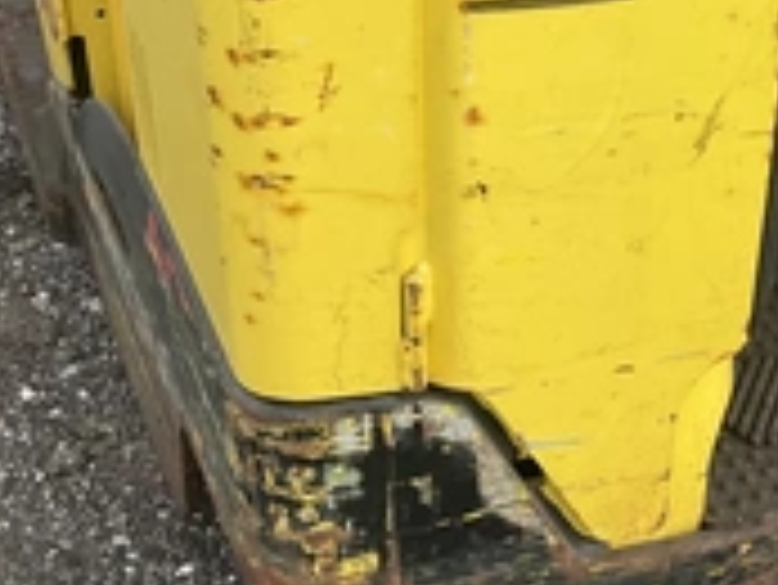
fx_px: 1507
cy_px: 171
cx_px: 724
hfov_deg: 27.7
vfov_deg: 21.8
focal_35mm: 67
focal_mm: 3
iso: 25
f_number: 1.8
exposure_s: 1/580
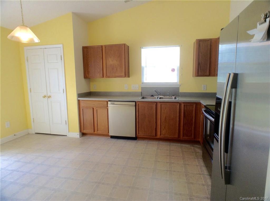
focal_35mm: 33
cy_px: 100
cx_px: 135
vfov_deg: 42.8
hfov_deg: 55.4
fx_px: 257
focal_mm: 3.3
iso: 32
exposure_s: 1/30
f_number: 2.4
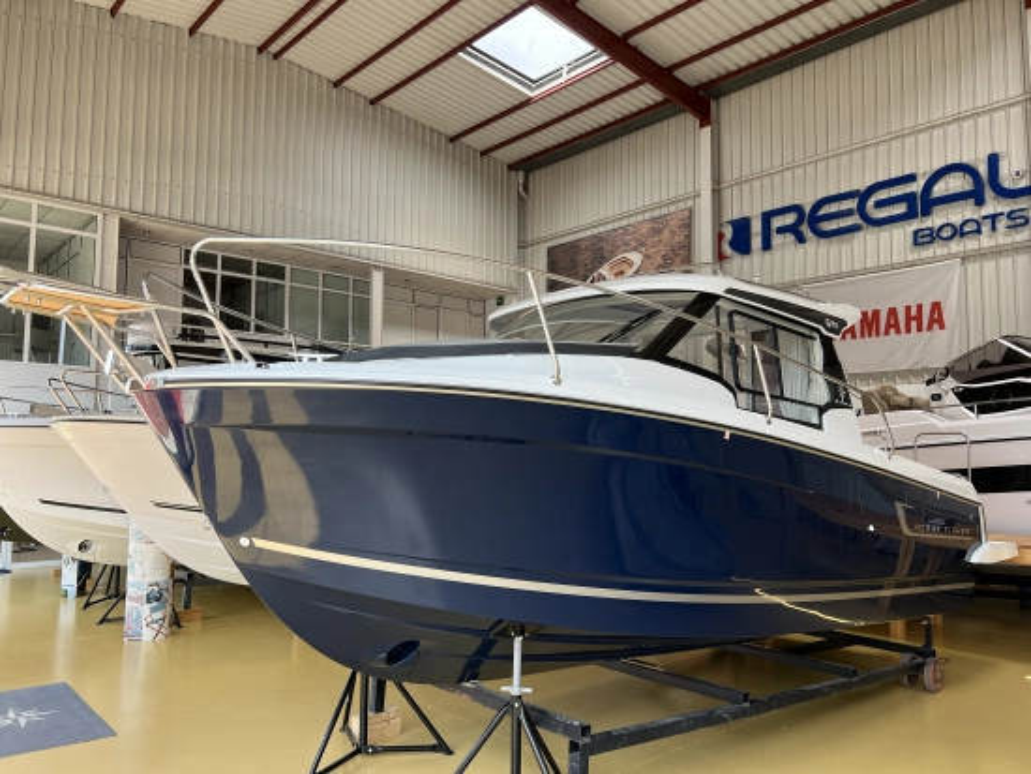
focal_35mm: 26
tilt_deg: +3.8
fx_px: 775
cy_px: 387
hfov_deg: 67.3
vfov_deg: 53.1
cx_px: 516
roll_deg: -0.8
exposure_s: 1/352
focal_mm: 5.7
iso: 50
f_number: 1.5
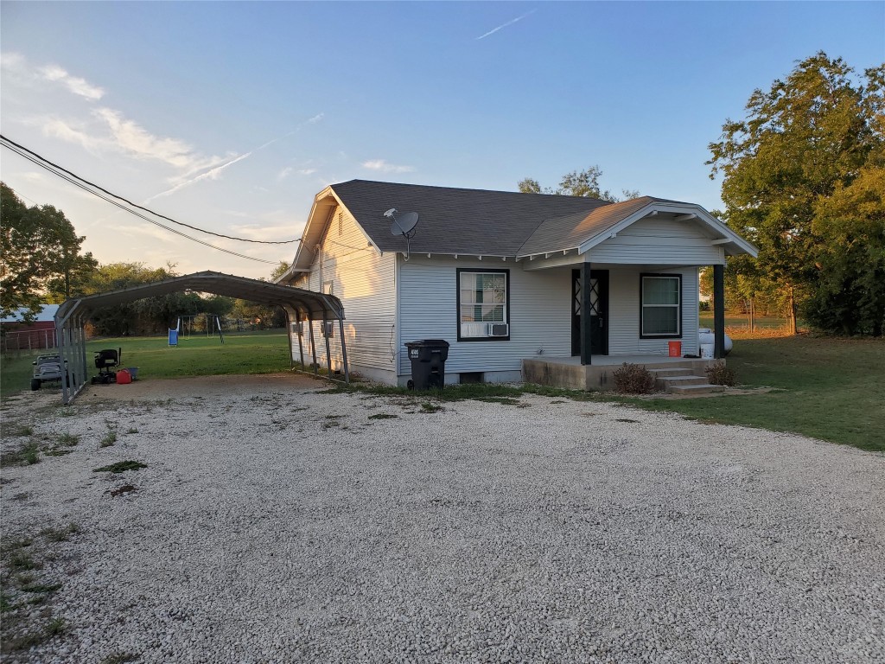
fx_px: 665
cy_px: 332
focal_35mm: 26
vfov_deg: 53.1
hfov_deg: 67.3
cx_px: 442
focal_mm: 4.3
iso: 50
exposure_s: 1/312
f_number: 2.4
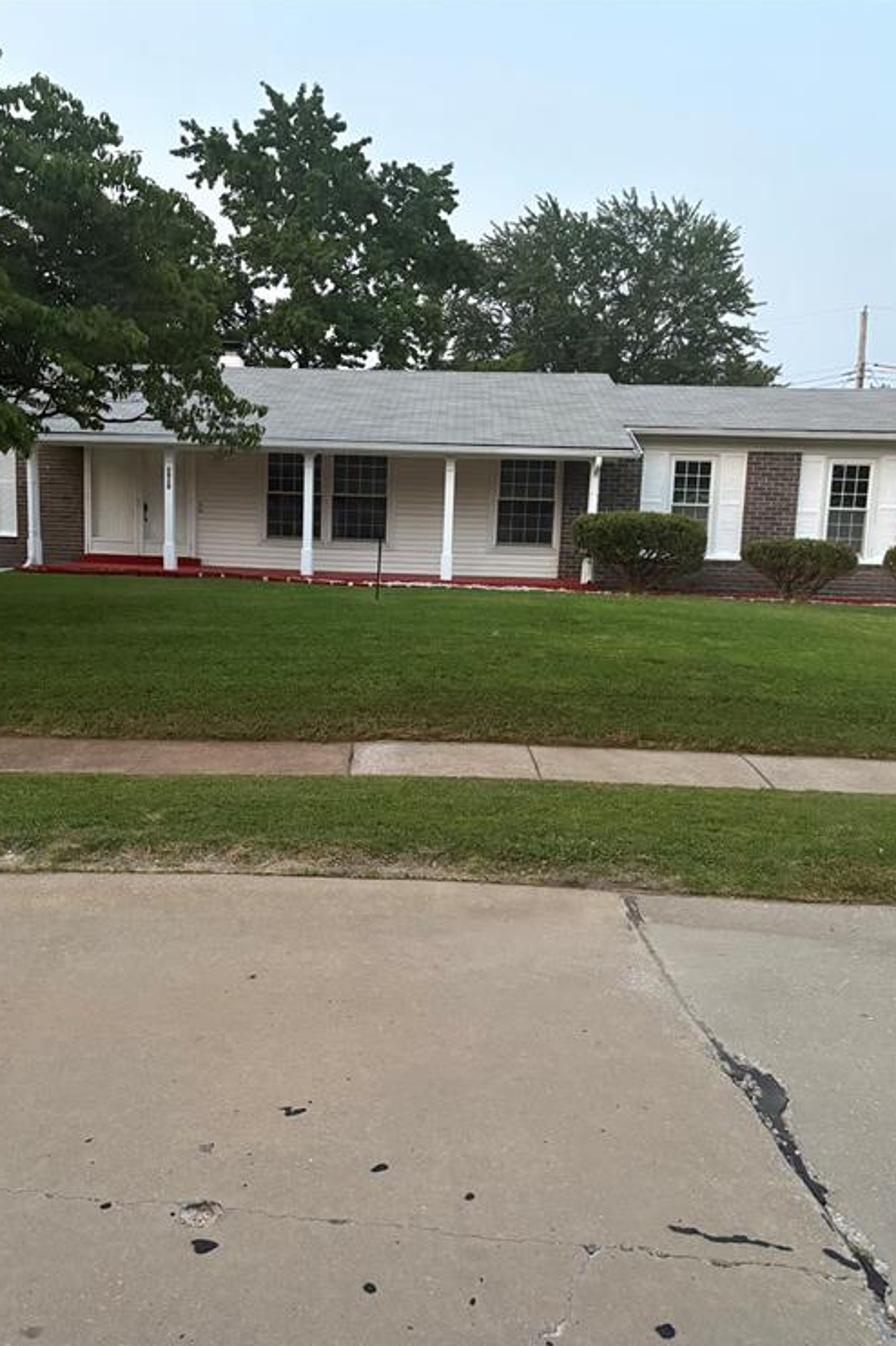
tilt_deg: -8.7
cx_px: 385
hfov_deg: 46.2
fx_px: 1046
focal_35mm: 28
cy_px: 693
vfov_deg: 65.5
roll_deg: -2.8
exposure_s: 1/30
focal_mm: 5.96
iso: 640
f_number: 1.6
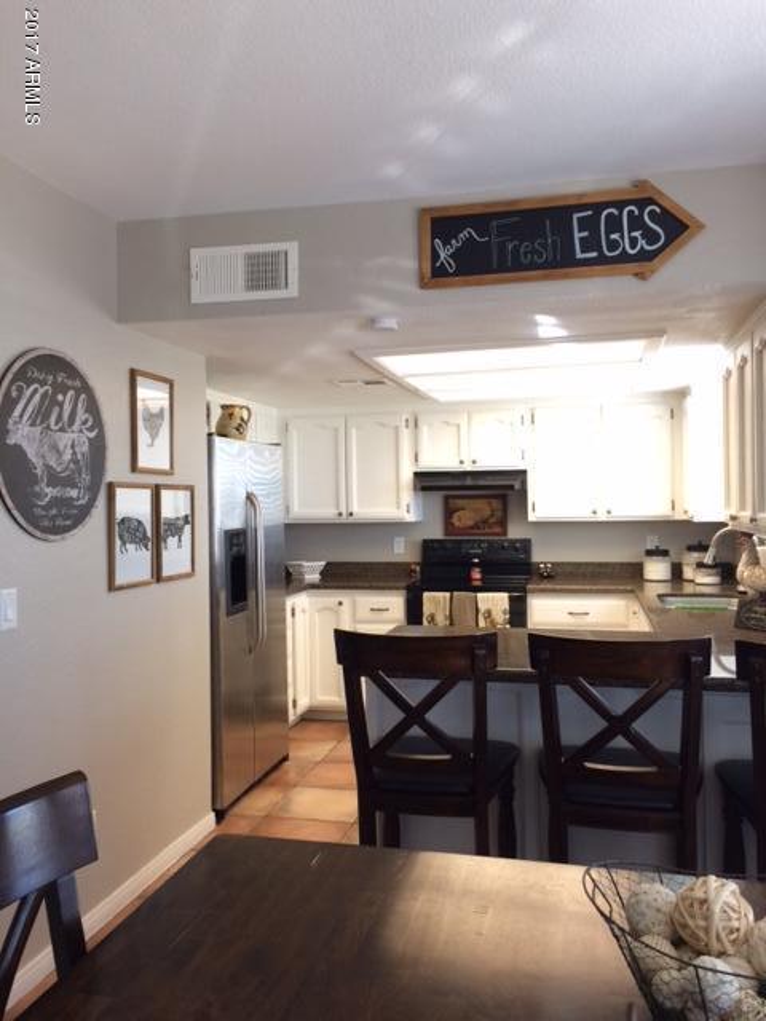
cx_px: 383
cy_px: 510
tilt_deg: -2.2
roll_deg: +1.2
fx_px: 856
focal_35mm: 29
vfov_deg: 61.7
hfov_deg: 48.2
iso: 80
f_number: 2.2
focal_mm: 4.15
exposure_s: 1/30
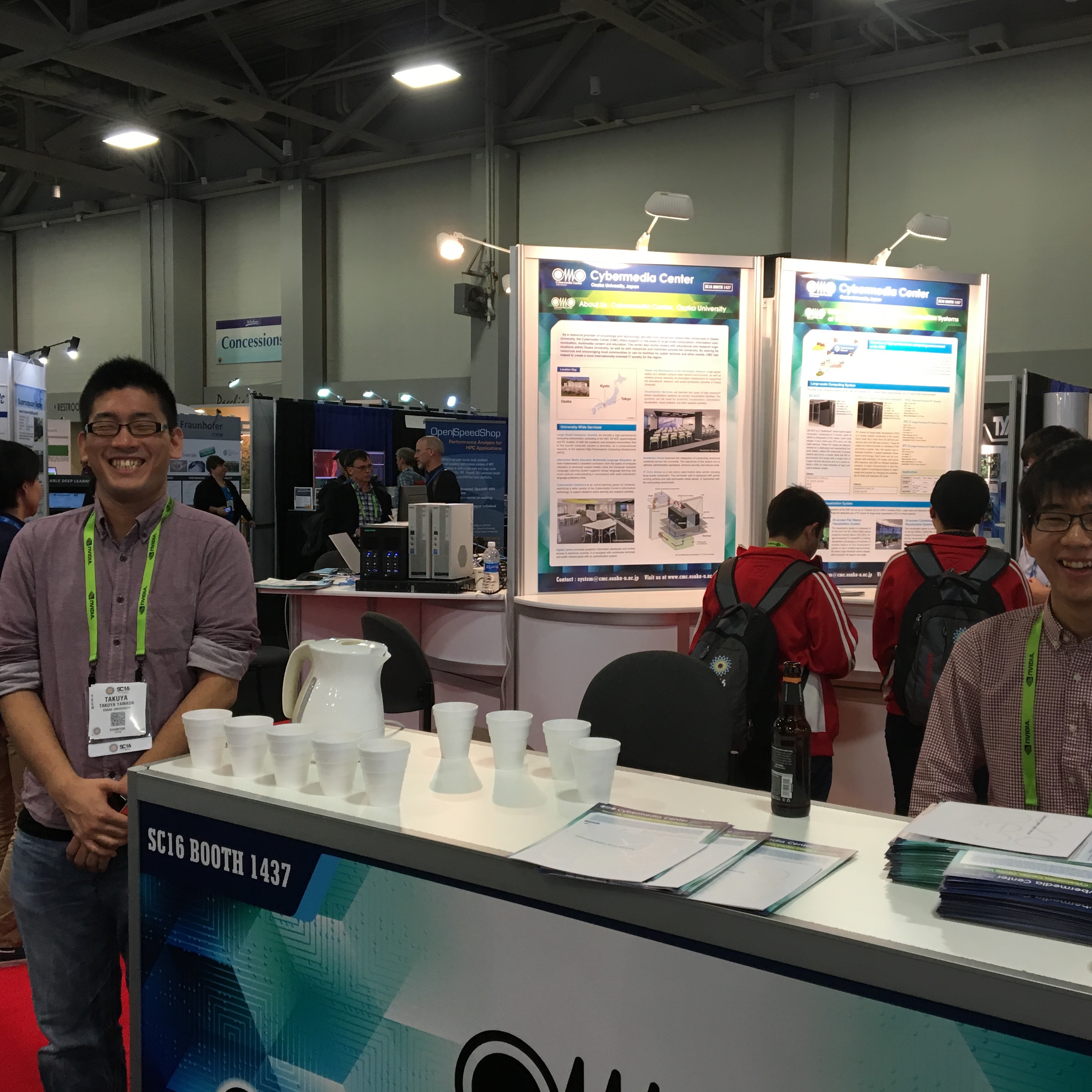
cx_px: 579
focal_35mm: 35
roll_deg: +0.1
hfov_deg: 47.2
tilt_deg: -4.4
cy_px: 535
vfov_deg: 47.2
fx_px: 1249
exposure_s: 1/30
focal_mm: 4.15
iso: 40
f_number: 2.2
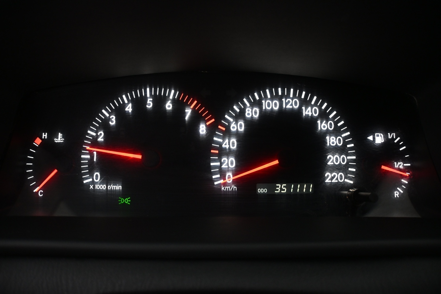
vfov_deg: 29.4
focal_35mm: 46
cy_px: 147
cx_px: 220
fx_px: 560
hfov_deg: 43.0
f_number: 4.8
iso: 1100
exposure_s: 1/30
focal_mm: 30.5
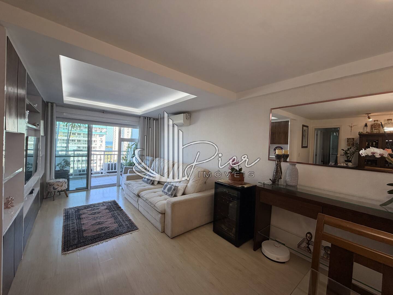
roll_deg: -2.6
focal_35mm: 14
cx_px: 196
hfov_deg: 102.1
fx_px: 159
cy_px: 148
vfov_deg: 85.7
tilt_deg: -1.6
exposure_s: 1/120
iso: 32
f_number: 2.2
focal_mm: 2.22
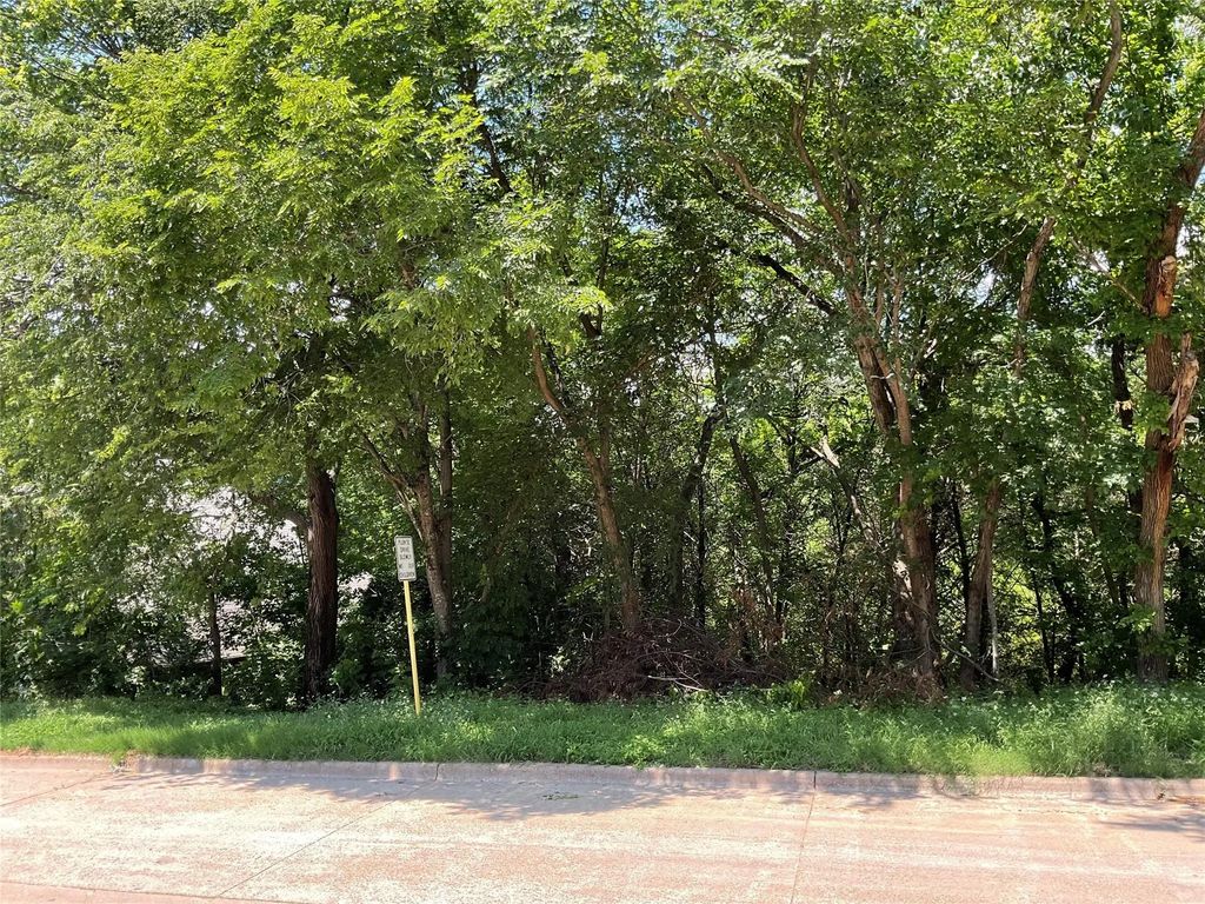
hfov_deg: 61.7
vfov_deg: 48.2
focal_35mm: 29
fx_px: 1010
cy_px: 452
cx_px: 602
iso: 16
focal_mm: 3
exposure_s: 1/219
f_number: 1.8
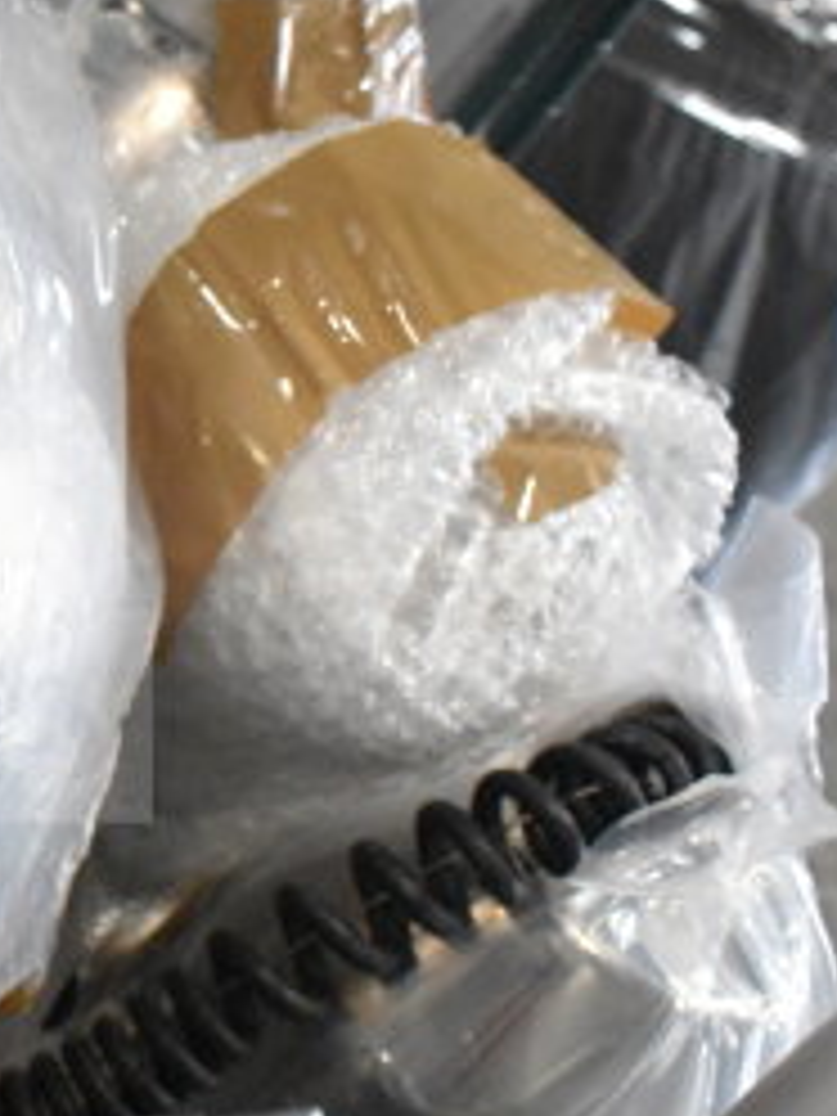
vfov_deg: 23.0
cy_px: 466
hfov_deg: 16.1
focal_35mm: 85
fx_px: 2740
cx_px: -356
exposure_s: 1/400
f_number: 10
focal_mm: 24
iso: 6400
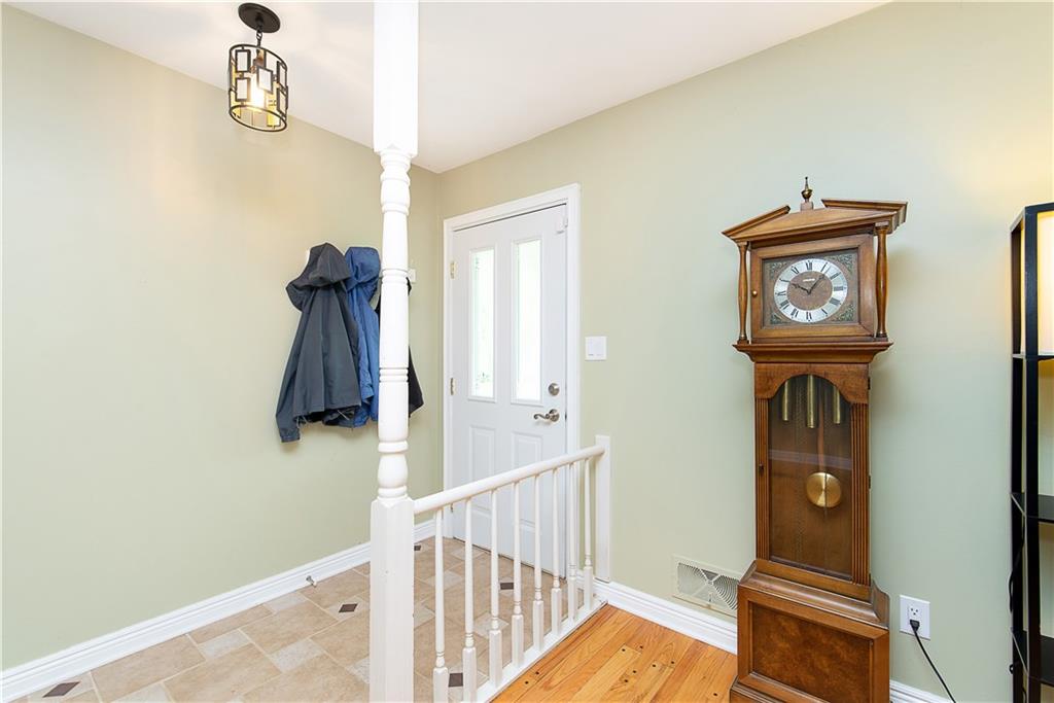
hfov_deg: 100.4
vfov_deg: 77.3
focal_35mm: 15
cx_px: 527
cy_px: 352
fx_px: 439
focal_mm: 15
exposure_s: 1/30
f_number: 5.6
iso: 320
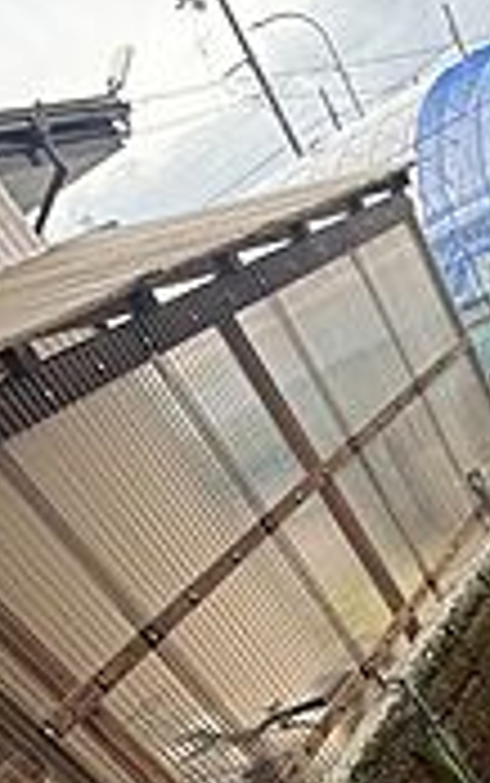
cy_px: 904
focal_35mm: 41
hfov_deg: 26.2
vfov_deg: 38.0
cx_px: 652
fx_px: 875
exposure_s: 1/99
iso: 50
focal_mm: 2.22
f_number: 2.2
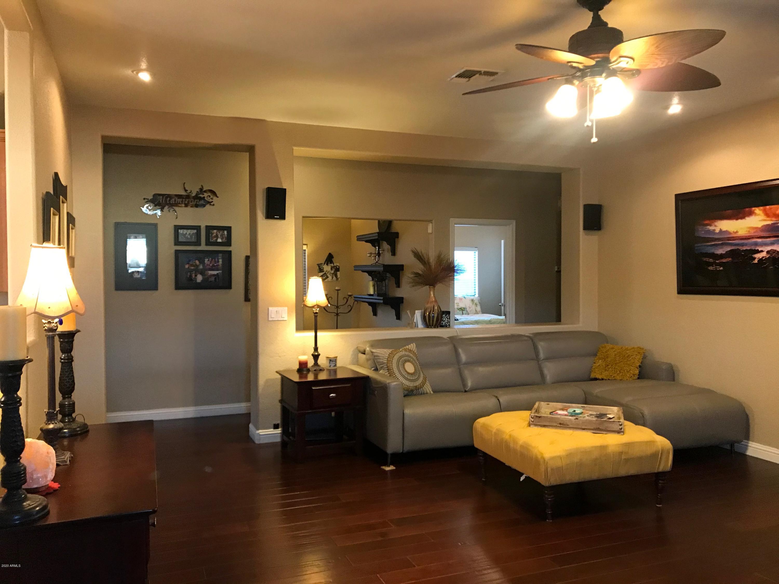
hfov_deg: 63.4
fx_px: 630
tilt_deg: -1.3
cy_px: 292
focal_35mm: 28
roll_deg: +0.2
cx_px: 390
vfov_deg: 49.7
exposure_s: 1/12
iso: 100
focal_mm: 3.99
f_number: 1.8
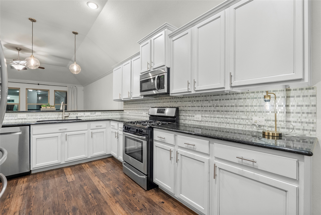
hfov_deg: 96.7
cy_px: 108
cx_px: 160
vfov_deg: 73.8
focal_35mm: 16
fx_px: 143
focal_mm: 16
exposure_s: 1/6
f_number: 8
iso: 2000
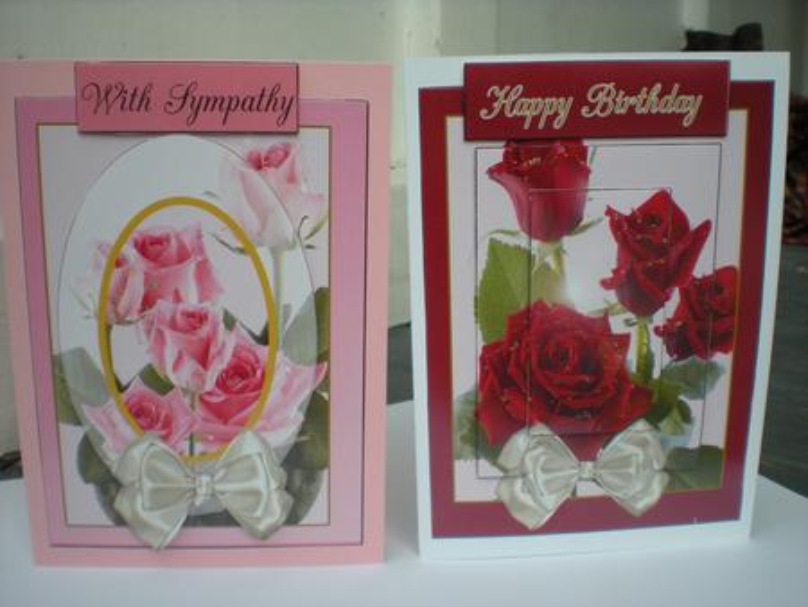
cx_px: 404
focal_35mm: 38
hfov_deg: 49.0
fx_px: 887
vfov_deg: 37.8
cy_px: 304
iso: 64
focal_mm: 6.3
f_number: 4.6
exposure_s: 1/200
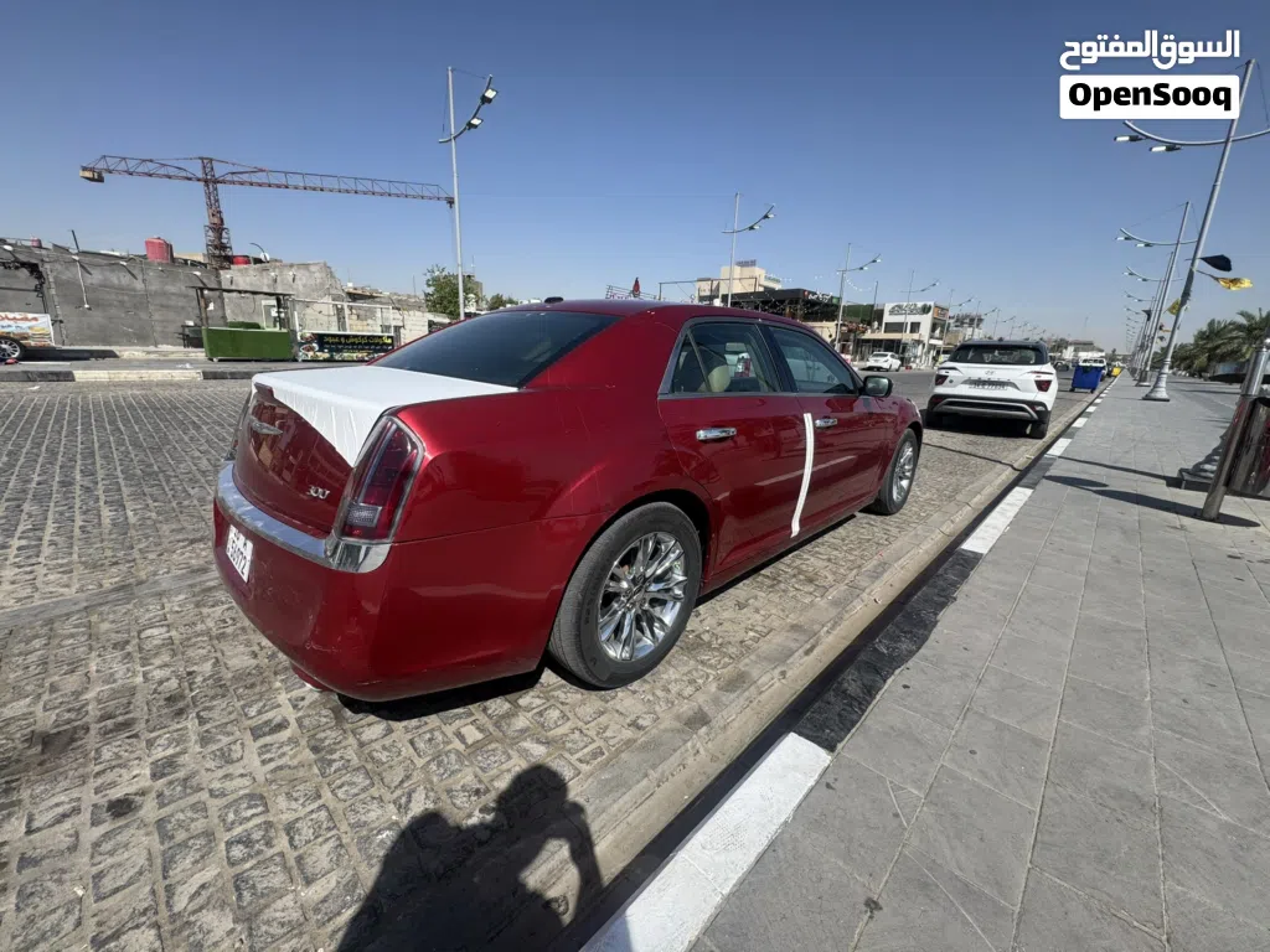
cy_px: 476
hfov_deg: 102.1
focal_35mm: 14
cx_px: 635
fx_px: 514
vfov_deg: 85.7
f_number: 2.2
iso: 40
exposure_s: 1/1370
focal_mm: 2.22
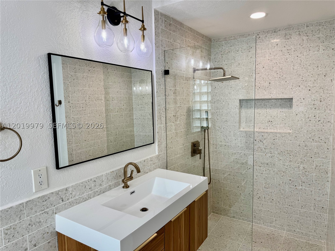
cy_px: 126
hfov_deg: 71.6
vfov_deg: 56.8
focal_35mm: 24
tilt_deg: -6.3
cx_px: 168
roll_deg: +0.7
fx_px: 232
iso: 80
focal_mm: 6.76
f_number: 1.78
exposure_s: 1/210
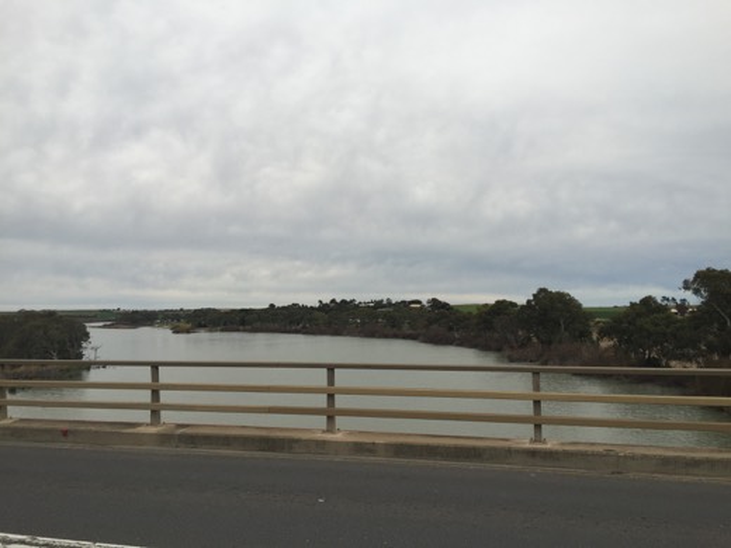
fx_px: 612
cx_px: 366
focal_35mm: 29
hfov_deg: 61.7
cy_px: 274
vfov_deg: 48.2
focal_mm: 4.15
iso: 32
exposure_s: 1/120
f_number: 2.2
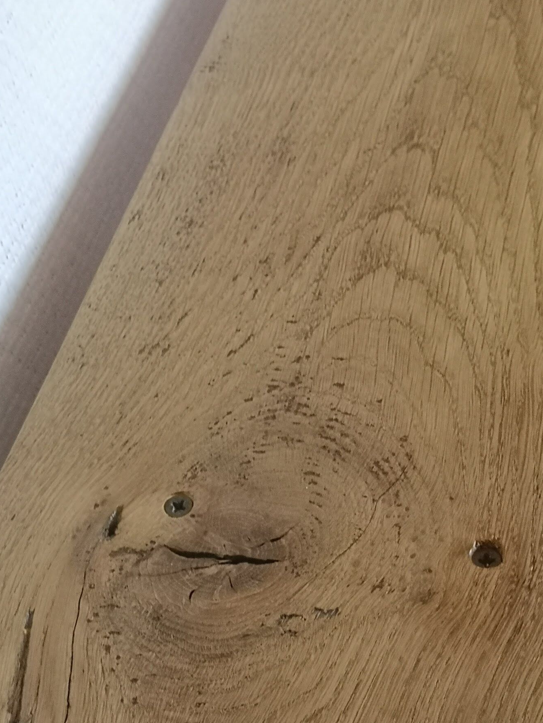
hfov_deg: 21.0
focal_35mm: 70
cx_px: 217
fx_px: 1464
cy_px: 534
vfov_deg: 27.4
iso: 200
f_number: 1.8
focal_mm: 5.58
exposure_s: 1/45
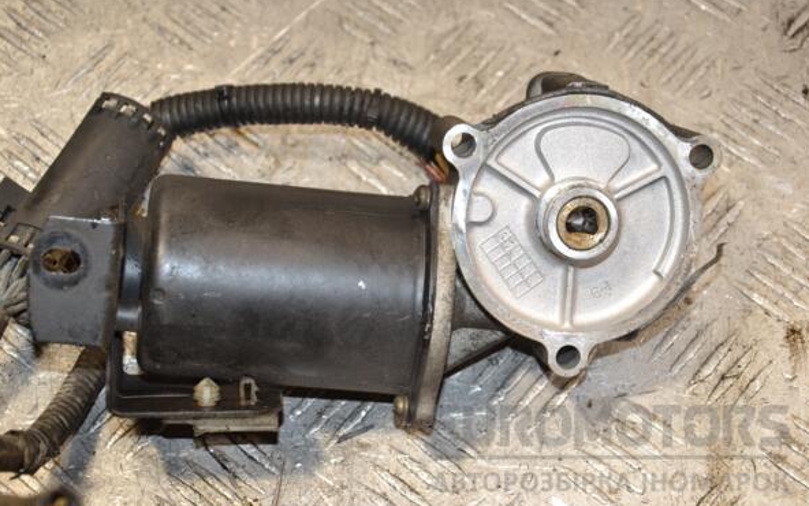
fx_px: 2117
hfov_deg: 21.6
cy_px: 243
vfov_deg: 13.6
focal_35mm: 96
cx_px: 406
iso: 800
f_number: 6.3
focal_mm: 62
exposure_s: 1/200
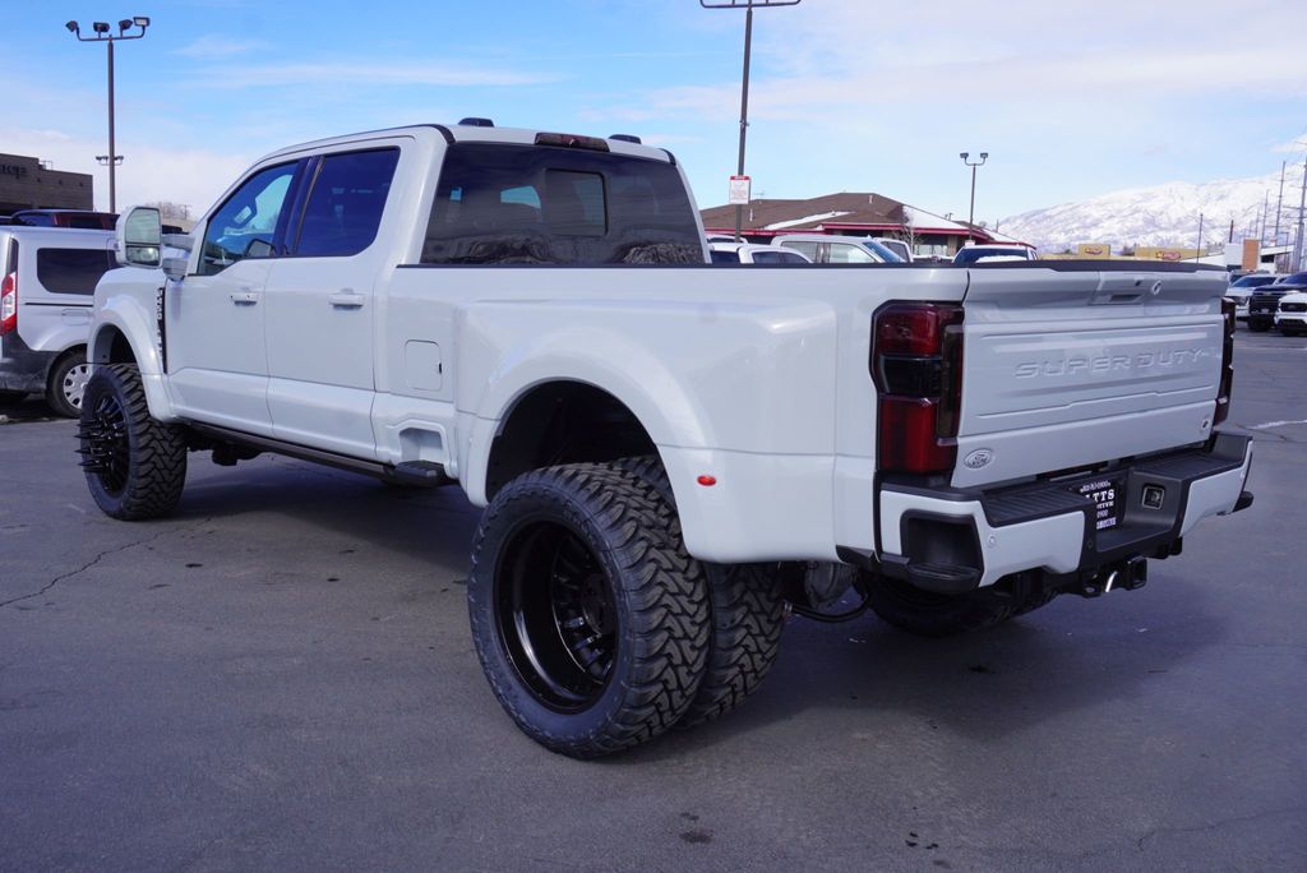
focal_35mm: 34
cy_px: 436
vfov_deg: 38.4
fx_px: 1253
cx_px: 654
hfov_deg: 55.1
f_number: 10
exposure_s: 1/160
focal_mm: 23
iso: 100
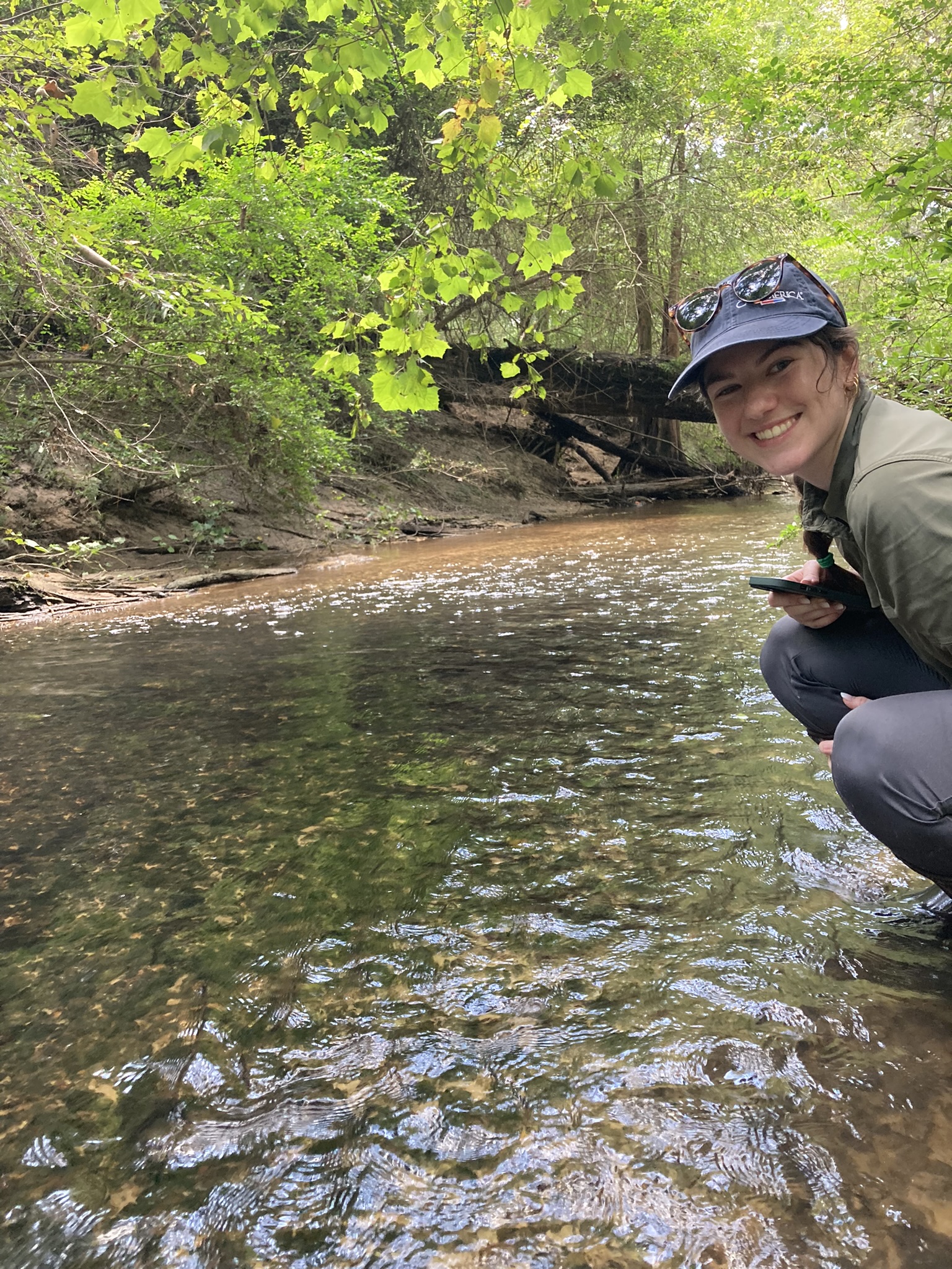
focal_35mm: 28
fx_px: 1027
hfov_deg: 49.7
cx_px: 476
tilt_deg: -8.3
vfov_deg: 63.4
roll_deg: +1.9
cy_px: 634
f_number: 1.8
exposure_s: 1/60
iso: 200
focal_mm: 3.99
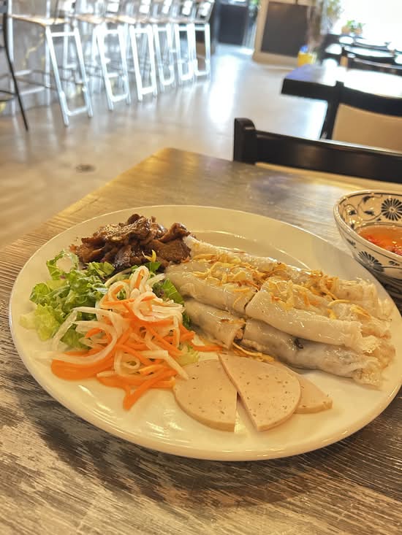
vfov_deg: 67.3
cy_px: 268
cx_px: 201
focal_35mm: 26
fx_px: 402
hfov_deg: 53.1
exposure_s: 1/40
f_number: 1.5
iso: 640
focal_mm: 5.7
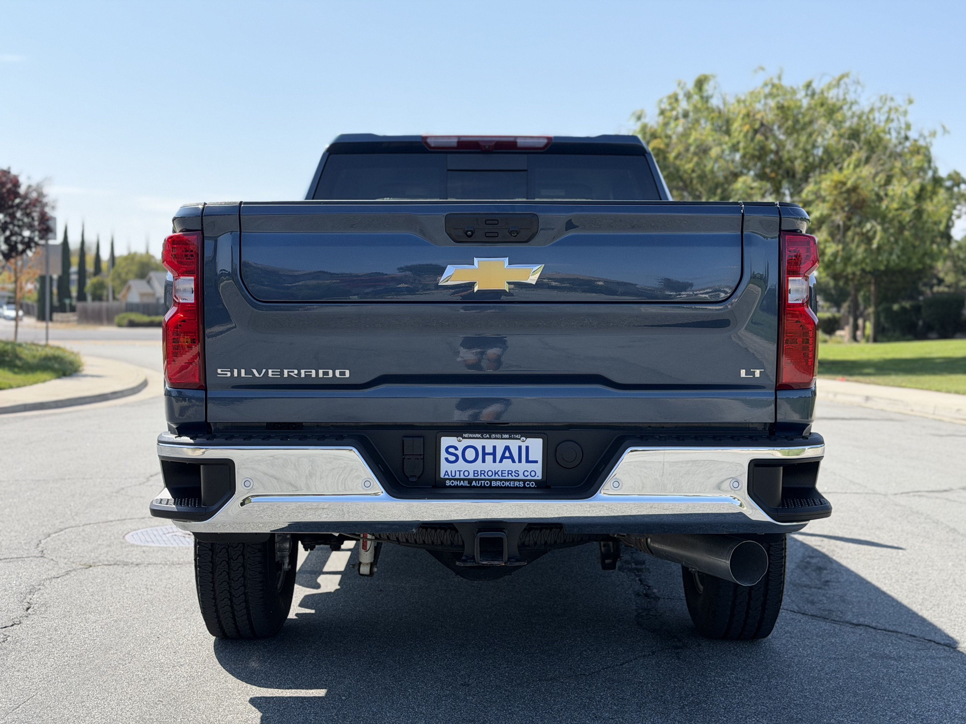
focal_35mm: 48
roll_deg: -0.2
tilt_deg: -2.6
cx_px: 483
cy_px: 362
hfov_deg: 39.7
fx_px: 1339
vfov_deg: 30.3
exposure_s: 1/3096
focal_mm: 6.76
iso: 100
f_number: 1.78
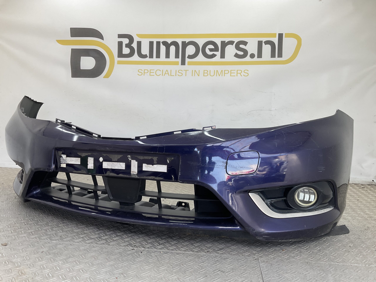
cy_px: 141
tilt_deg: -5.2
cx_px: 188
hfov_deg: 61.7
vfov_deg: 48.2
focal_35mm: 29
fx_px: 315
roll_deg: -4.0
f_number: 1.8
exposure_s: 1/124
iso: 16
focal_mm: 3
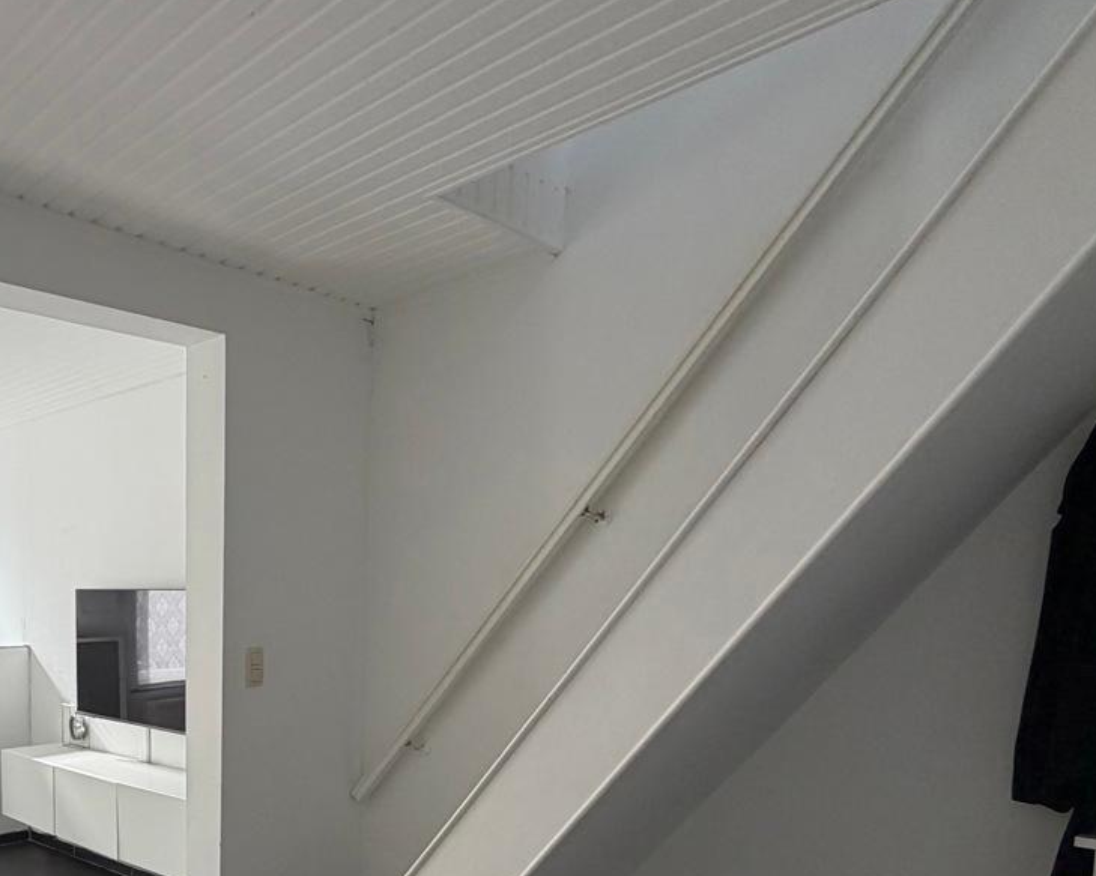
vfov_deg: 46.2
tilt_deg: -5.0
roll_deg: +0.1
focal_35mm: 30
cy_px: 690
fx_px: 973
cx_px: 179
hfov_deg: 53.7
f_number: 2.2
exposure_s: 1/121
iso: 100
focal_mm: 2.22
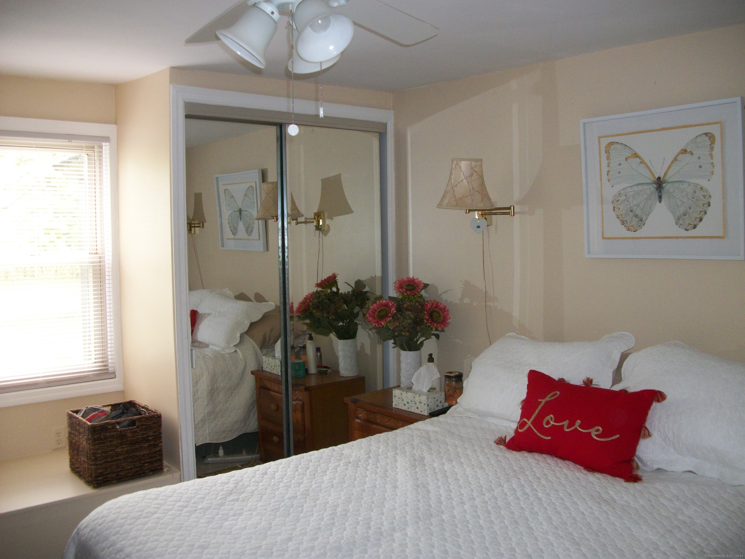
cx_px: 372
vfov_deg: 44.2
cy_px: 280
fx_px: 689
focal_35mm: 32
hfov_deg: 56.8
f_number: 2.9
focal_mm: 5.7
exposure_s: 1/60
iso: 160
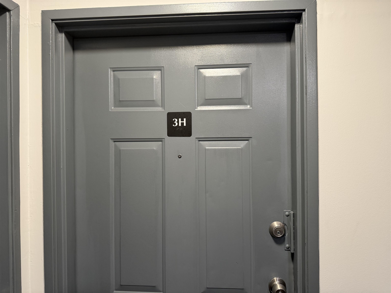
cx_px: 196
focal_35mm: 24
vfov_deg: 56.8
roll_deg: +0.5
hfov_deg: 71.6
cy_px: 146
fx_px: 271
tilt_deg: +0.2
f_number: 1.78
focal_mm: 6.76
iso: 250
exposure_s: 1/60
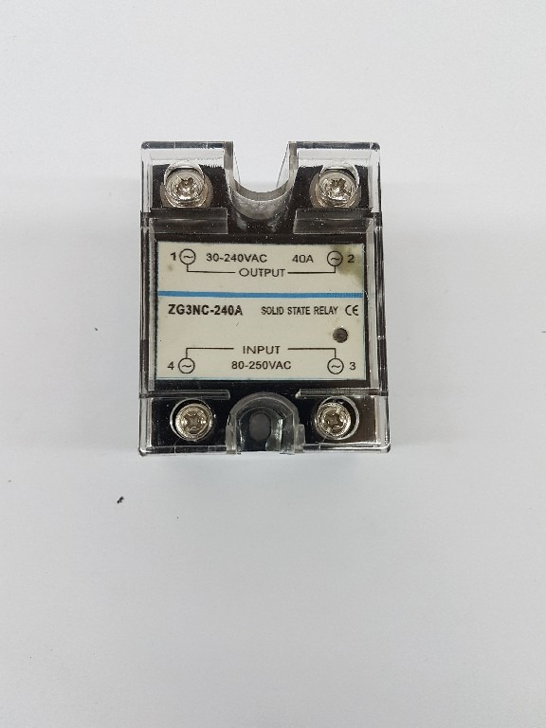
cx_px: 273
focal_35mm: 26
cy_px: 364
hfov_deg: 53.1
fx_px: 547
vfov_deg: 67.3
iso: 64
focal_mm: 4.2
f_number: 1.7
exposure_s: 1/100
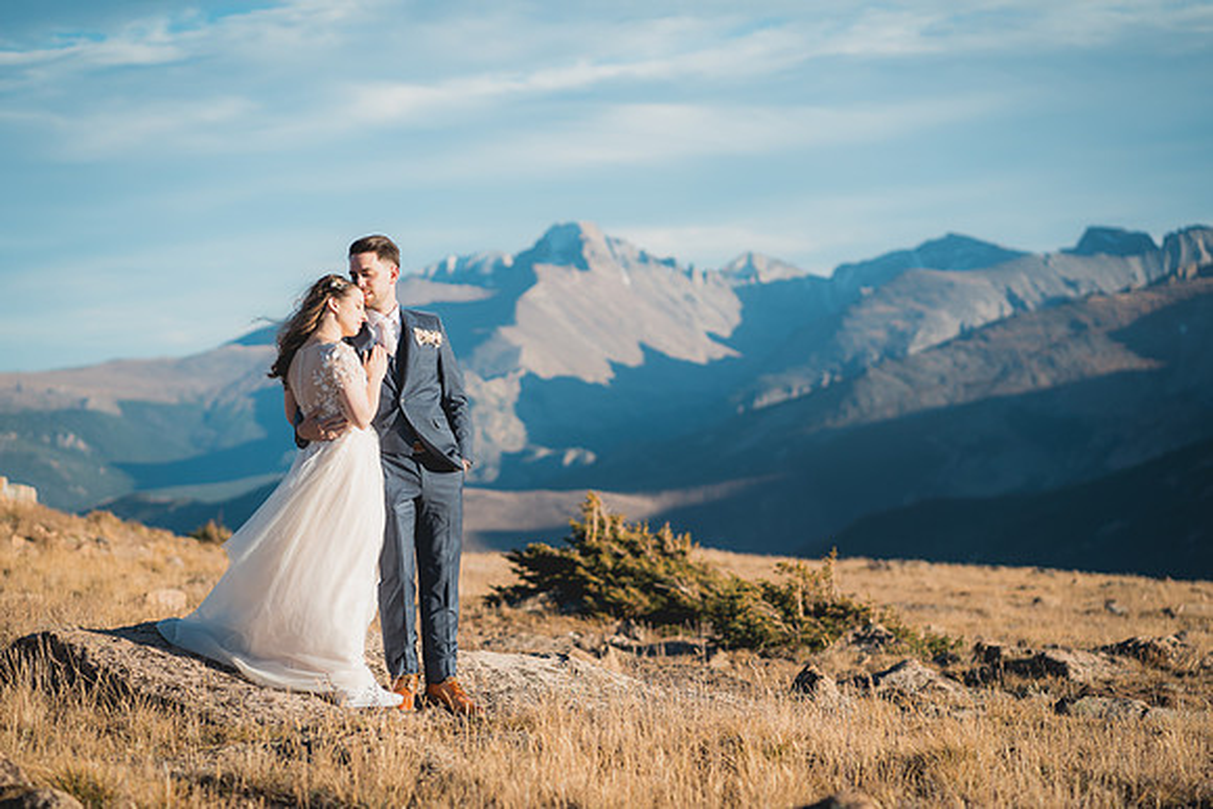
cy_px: 404
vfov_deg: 15.6
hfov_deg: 23.3
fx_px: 2946
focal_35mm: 87
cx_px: 606
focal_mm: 85
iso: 125
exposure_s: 1/2000
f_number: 2.8
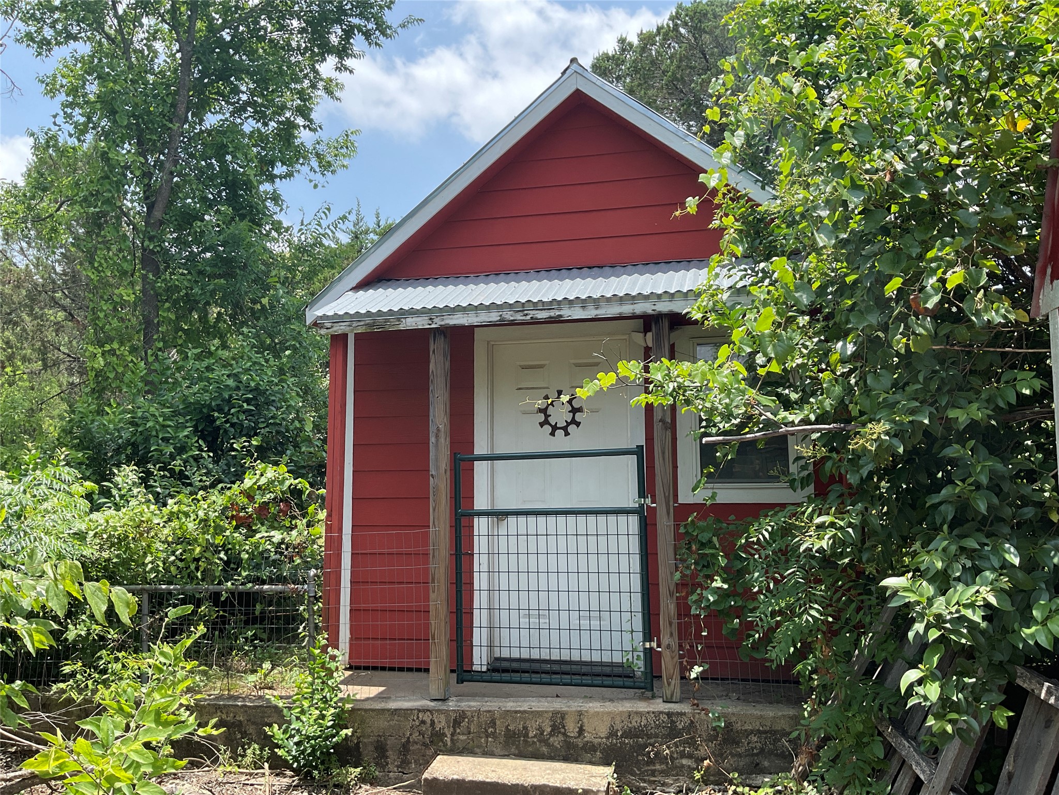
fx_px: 887
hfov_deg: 61.7
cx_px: 530
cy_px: 398
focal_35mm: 29
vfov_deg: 48.2
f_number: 1.8
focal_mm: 3
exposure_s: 1/593
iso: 16
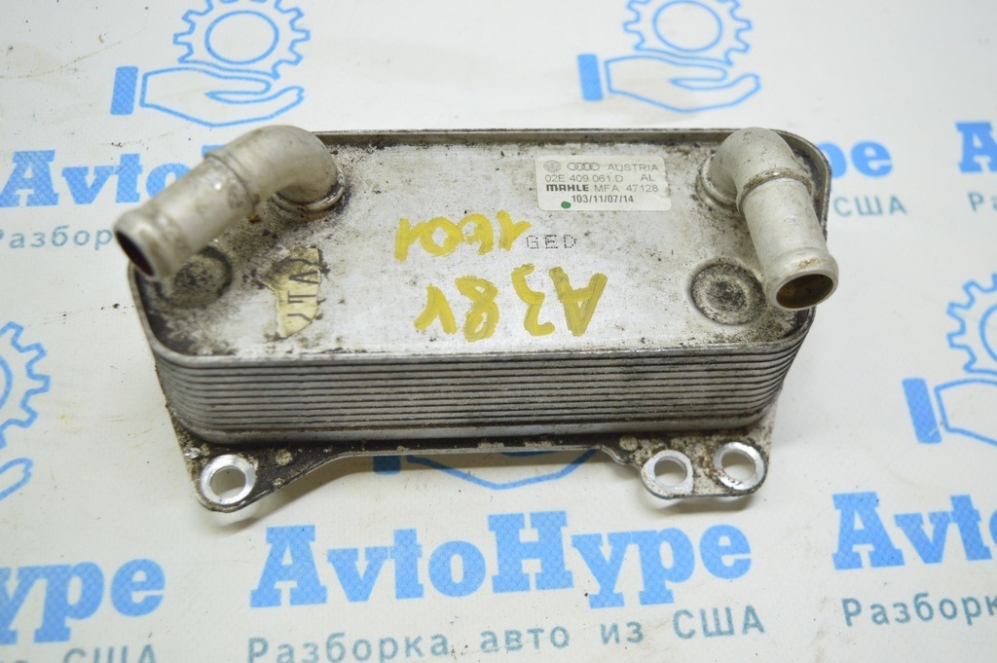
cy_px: 332
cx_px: 498
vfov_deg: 33.0
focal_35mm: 40
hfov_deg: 48.0
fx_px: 1121
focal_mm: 27
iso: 400
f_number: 4
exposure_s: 1/40
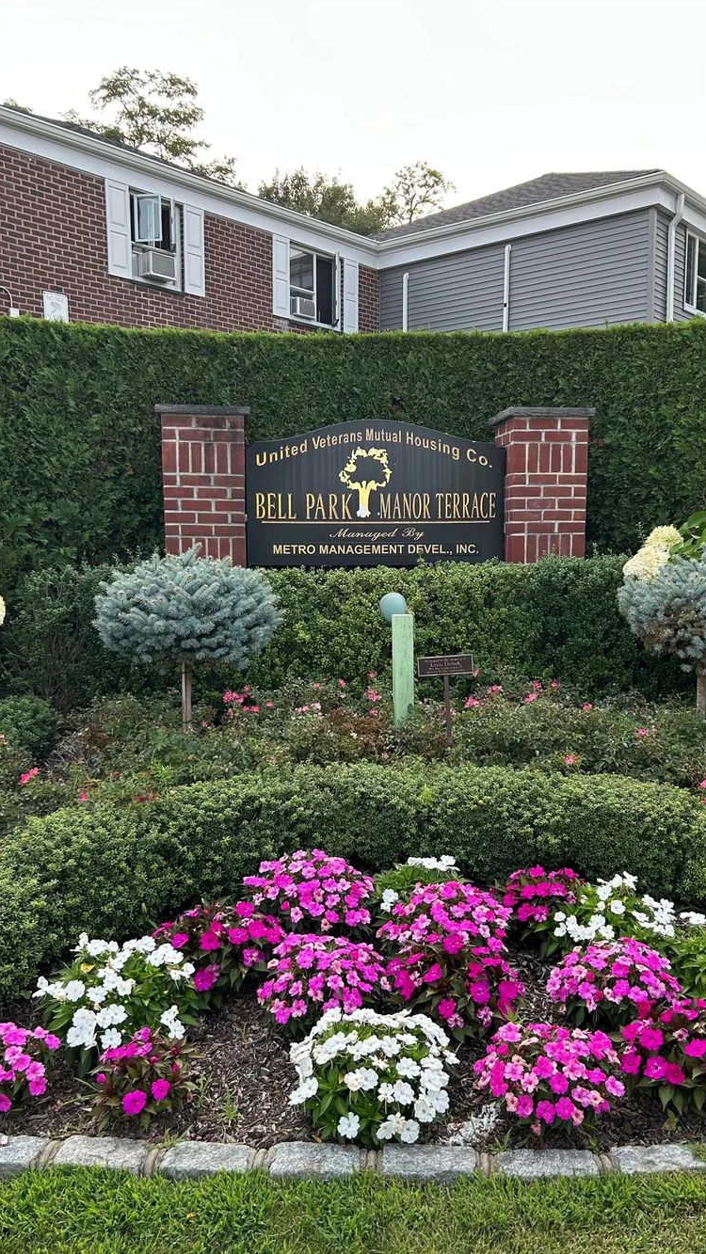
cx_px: 379
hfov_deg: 40.2
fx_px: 965
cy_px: 640
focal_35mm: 29
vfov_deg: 66.1
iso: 50
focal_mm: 5.7
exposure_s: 1/371
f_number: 1.5
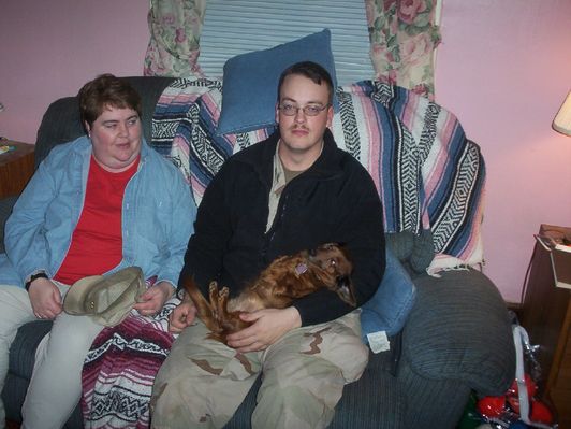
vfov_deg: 36.8
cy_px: 214
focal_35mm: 39
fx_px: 643
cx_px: 286
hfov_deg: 47.9
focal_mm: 6
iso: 140
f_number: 4.5
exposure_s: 1/30
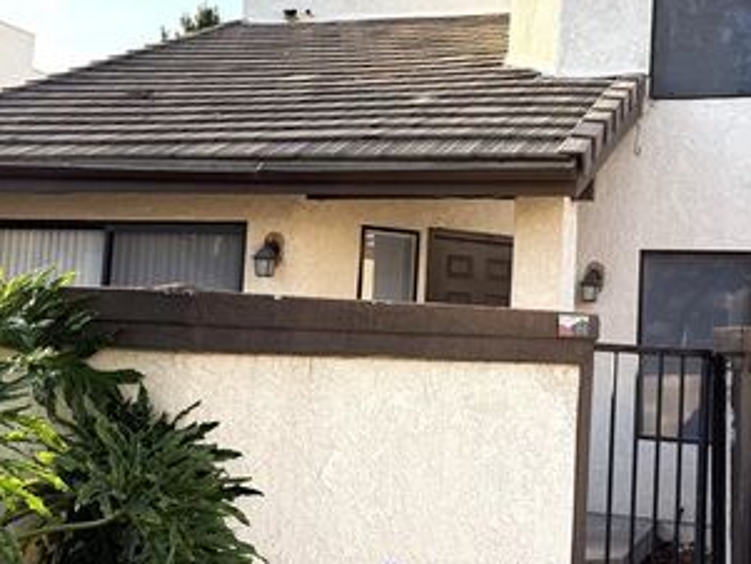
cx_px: 474
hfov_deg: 37.2
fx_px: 1107
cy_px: 252
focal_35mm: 51
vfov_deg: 28.6
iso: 100
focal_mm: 6.76
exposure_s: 1/1901
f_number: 1.78
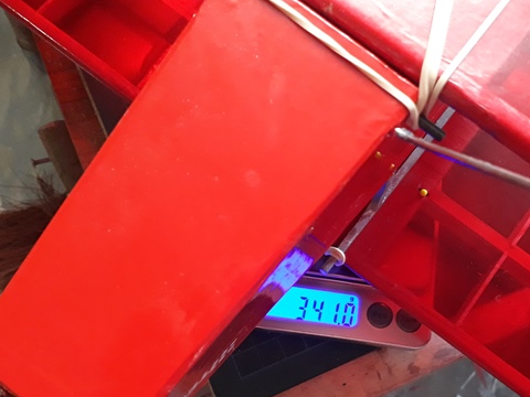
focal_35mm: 45
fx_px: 689
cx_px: 336
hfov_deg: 41.7
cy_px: 247
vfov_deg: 32.0
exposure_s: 1/17
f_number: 1.9
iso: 250
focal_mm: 3.6
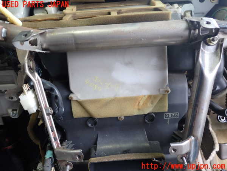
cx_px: 114
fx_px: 197
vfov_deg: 46.8
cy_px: 86
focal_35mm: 30
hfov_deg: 60.0
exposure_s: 1/50
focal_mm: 5.4
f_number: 2.3
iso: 200
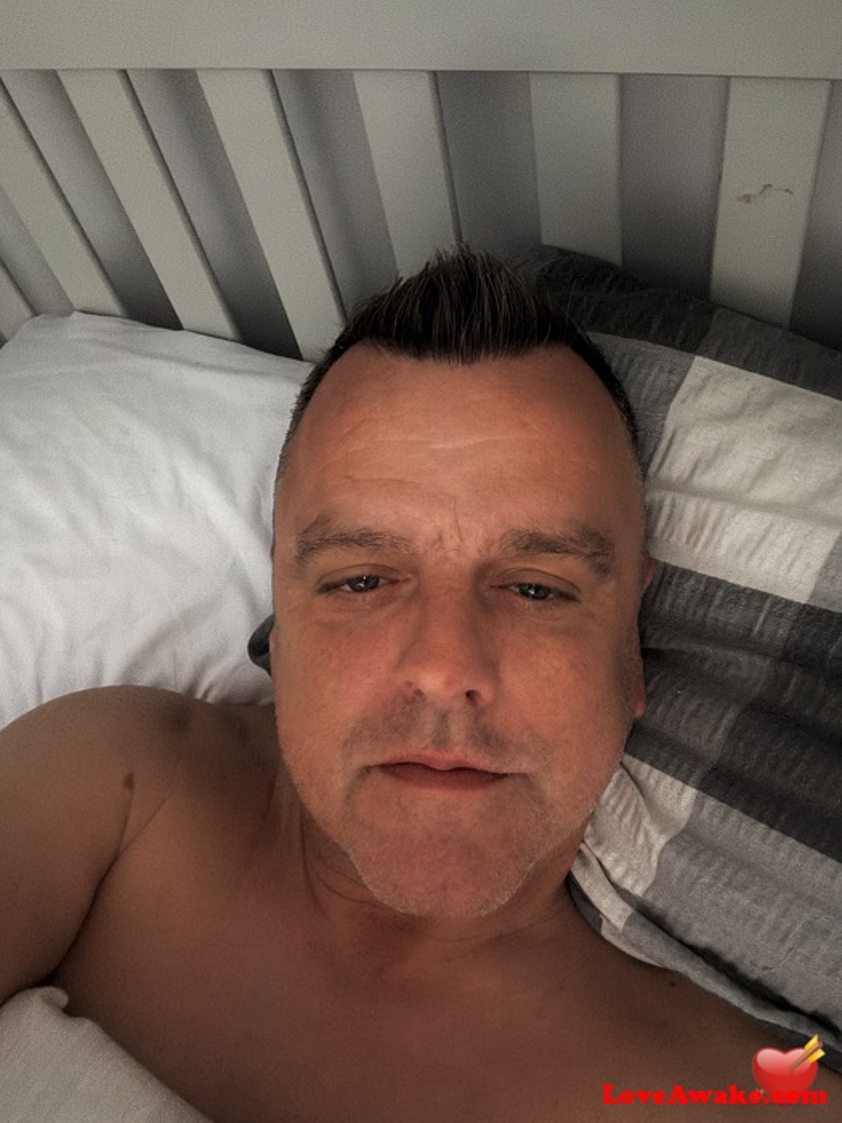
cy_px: 562
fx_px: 973
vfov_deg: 60.0
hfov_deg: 46.8
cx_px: 421
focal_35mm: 30
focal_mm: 2.69
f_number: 1.9
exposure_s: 1/15
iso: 1250
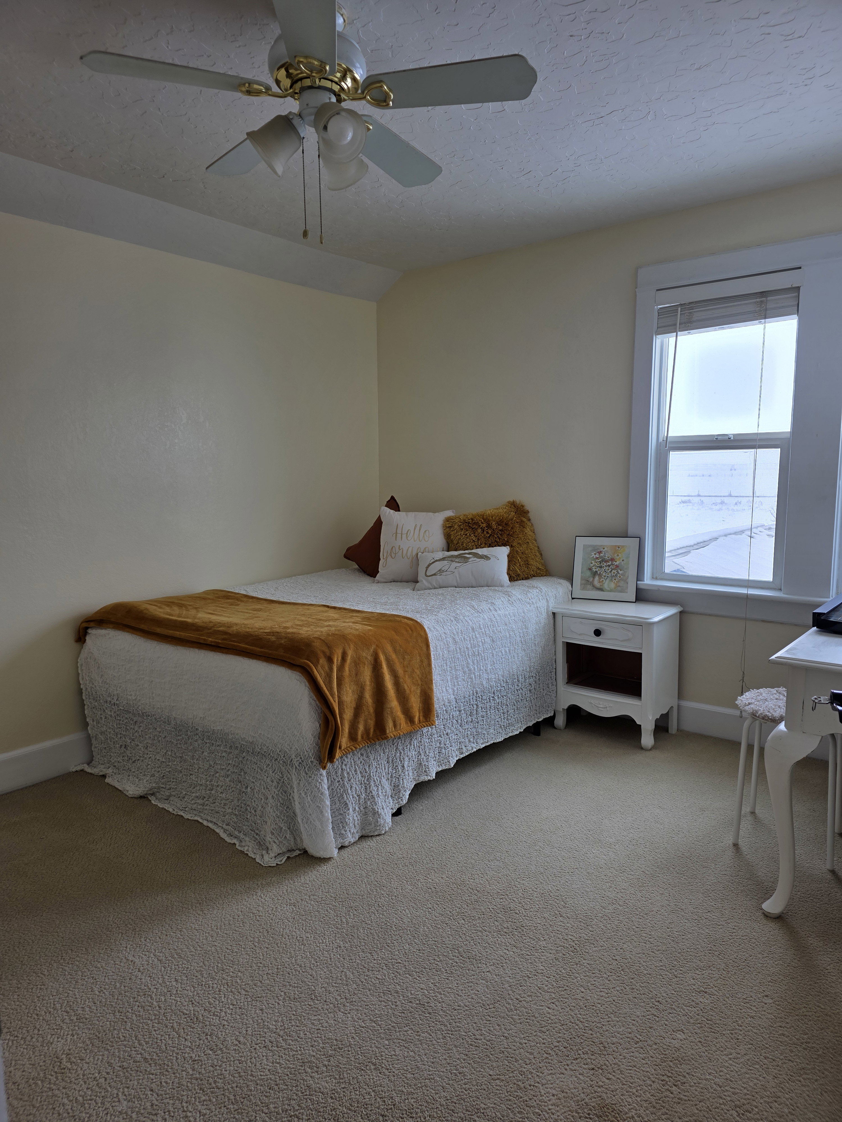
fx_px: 746
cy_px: 561
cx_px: 421
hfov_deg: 58.9
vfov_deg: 73.9
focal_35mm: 23
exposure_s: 1/159
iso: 12
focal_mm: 6.3
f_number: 1.7
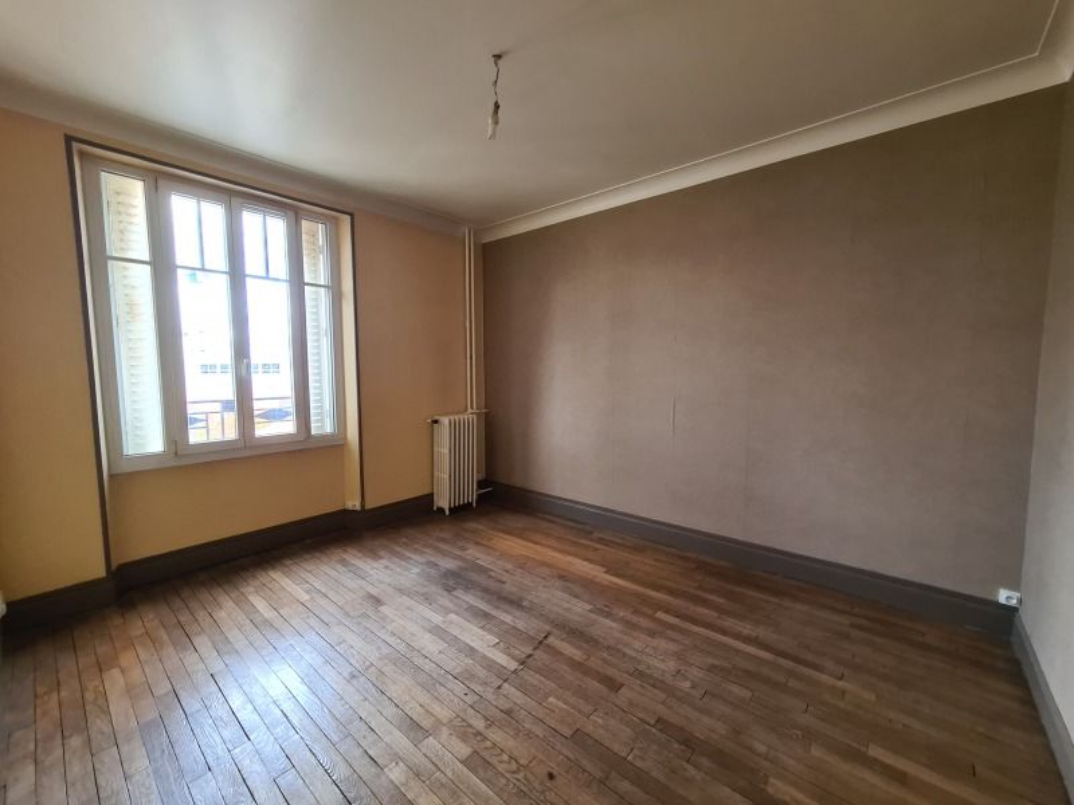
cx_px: 537
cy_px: 402
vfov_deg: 89.9
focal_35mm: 13
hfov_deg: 106.2
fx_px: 403
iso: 400
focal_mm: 2.2
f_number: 2.2
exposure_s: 1/50
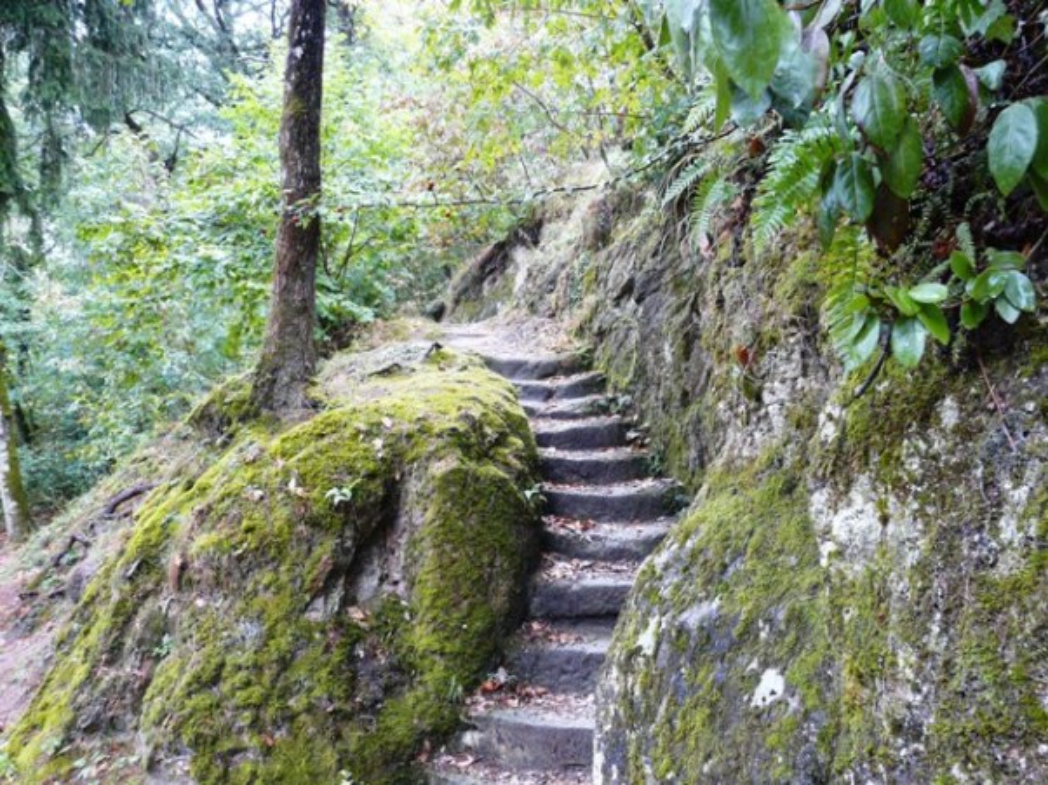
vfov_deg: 49.7
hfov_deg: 63.5
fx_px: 847
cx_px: 524
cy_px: 392
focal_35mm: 28
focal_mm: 4.6
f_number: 2.8
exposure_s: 1/30
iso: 200
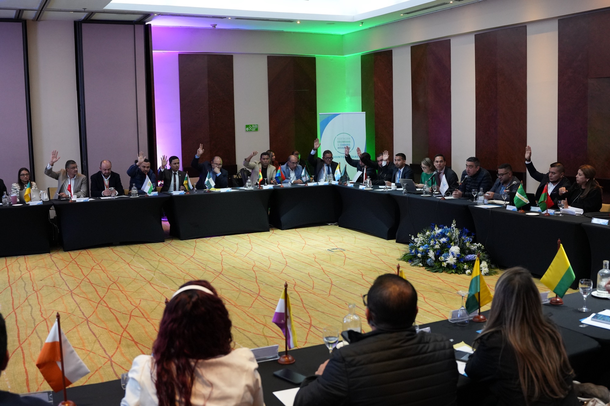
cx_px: 305
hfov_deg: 53.1
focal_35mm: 36
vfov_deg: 36.9
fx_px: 610
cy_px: 203
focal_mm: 24
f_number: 2.8
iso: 2000
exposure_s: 1/160
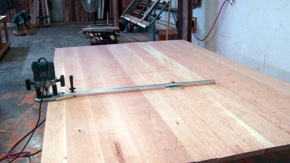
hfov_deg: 54.0
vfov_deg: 32.0
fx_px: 285
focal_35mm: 37
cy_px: 78
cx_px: 144
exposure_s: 1/15
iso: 140
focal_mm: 5.5
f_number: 3.4
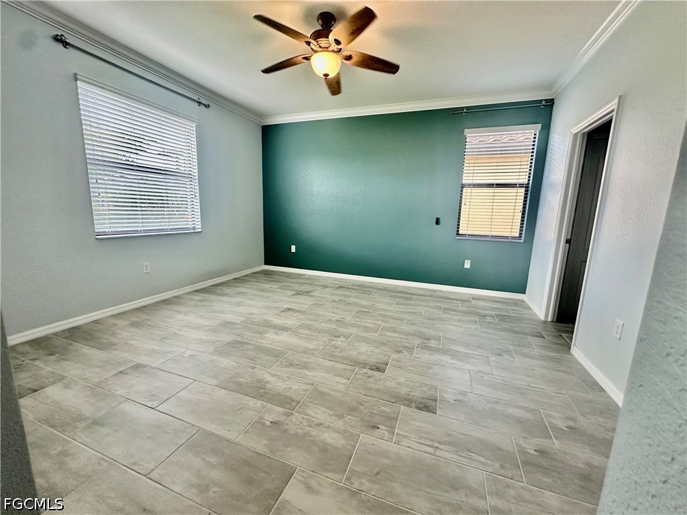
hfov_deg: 102.1
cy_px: 258
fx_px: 278
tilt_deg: -9.3
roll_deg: -1.6
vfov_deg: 85.7
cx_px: 344
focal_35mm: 14
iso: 200
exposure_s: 1/120
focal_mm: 2.22
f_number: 2.2
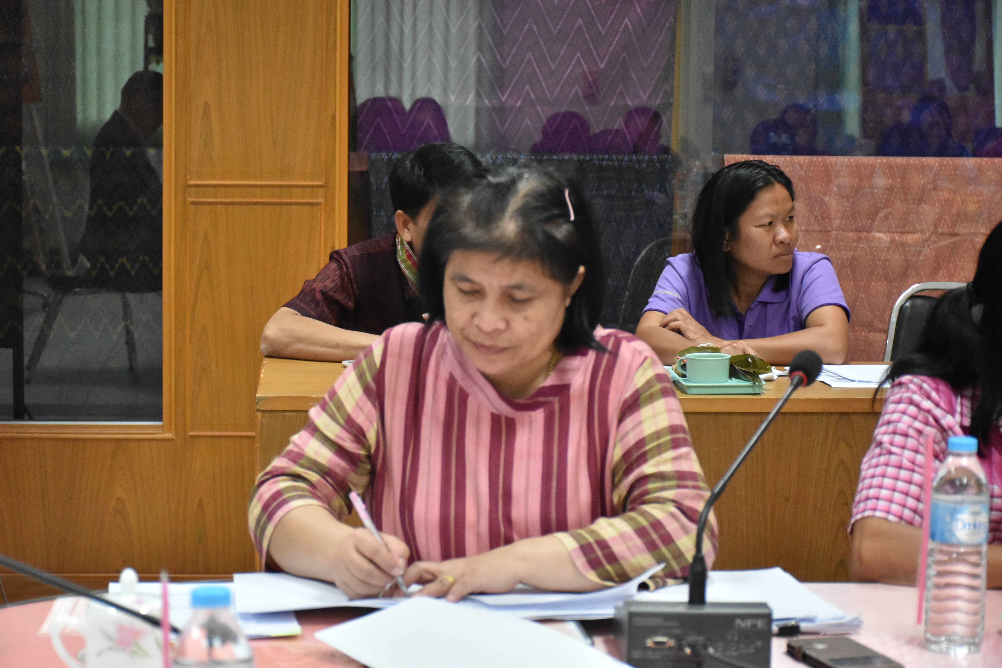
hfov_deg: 22.6
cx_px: 501
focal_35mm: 90
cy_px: 334
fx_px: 2505
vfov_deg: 15.2
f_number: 5
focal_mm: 60
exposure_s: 1/160
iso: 2500
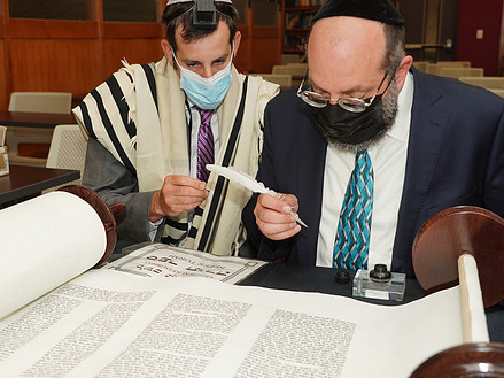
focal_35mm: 47
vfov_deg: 30.9
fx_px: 684
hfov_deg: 40.3
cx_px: 211
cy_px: 186
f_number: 5.6
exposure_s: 1/80
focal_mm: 37
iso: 320
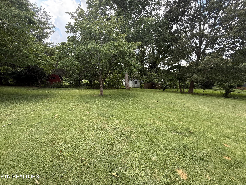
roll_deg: +0.4
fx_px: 99
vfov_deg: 85.7
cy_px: 92
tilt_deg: -9.2
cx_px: 123
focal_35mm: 14
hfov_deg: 102.1
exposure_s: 1/279
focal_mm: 2.22
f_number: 2.2
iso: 64
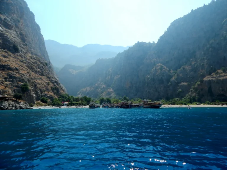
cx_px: 114
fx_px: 151
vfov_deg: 58.9
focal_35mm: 23
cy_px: 85
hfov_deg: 73.9
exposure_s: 1/400
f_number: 6
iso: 125
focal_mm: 4
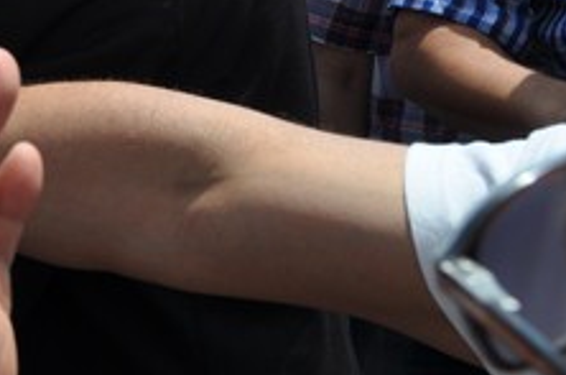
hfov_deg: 18.0
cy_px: -144
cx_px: -224
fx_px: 1632
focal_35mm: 104
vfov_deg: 12.6
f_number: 10
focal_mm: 24
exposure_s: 1/400
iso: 200
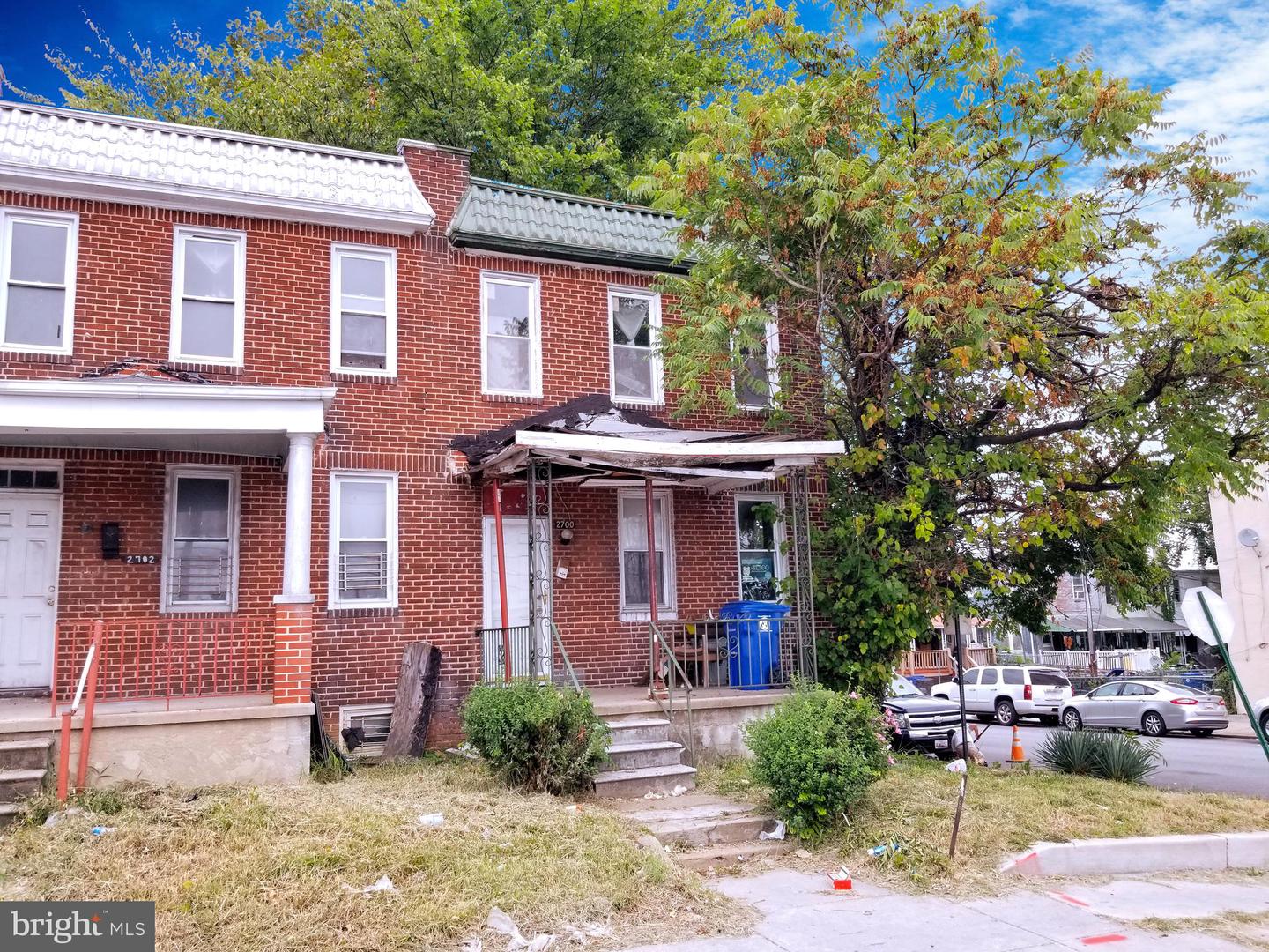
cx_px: 634
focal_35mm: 26
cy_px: 476
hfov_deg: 67.3
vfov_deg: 53.1
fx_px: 953
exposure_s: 1/236
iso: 50
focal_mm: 4.25
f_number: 1.7
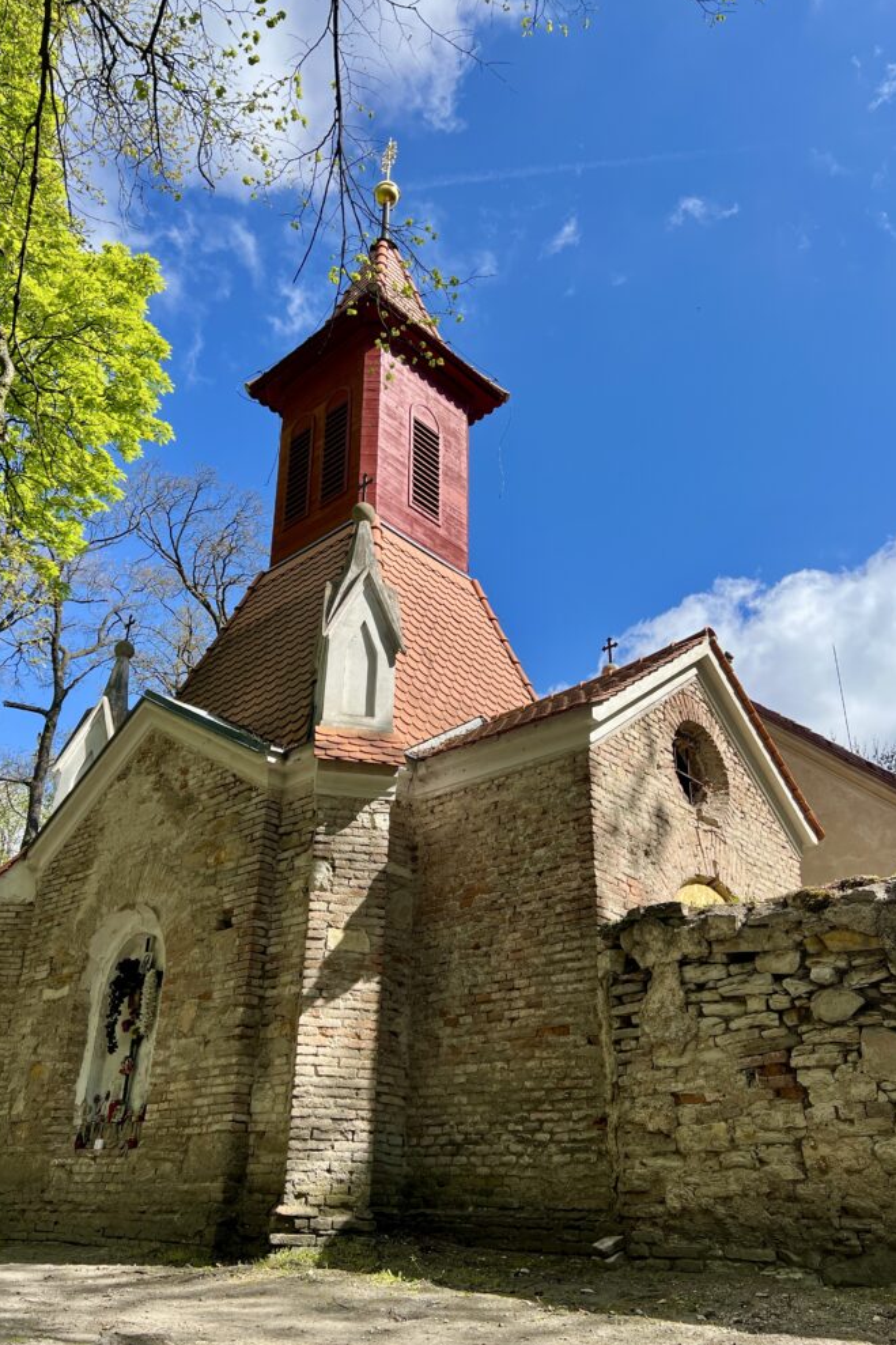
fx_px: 1046
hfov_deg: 46.4
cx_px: 434
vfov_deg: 65.5
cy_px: 689
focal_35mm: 28
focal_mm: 5.7
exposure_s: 1/2762
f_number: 1.5
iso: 50
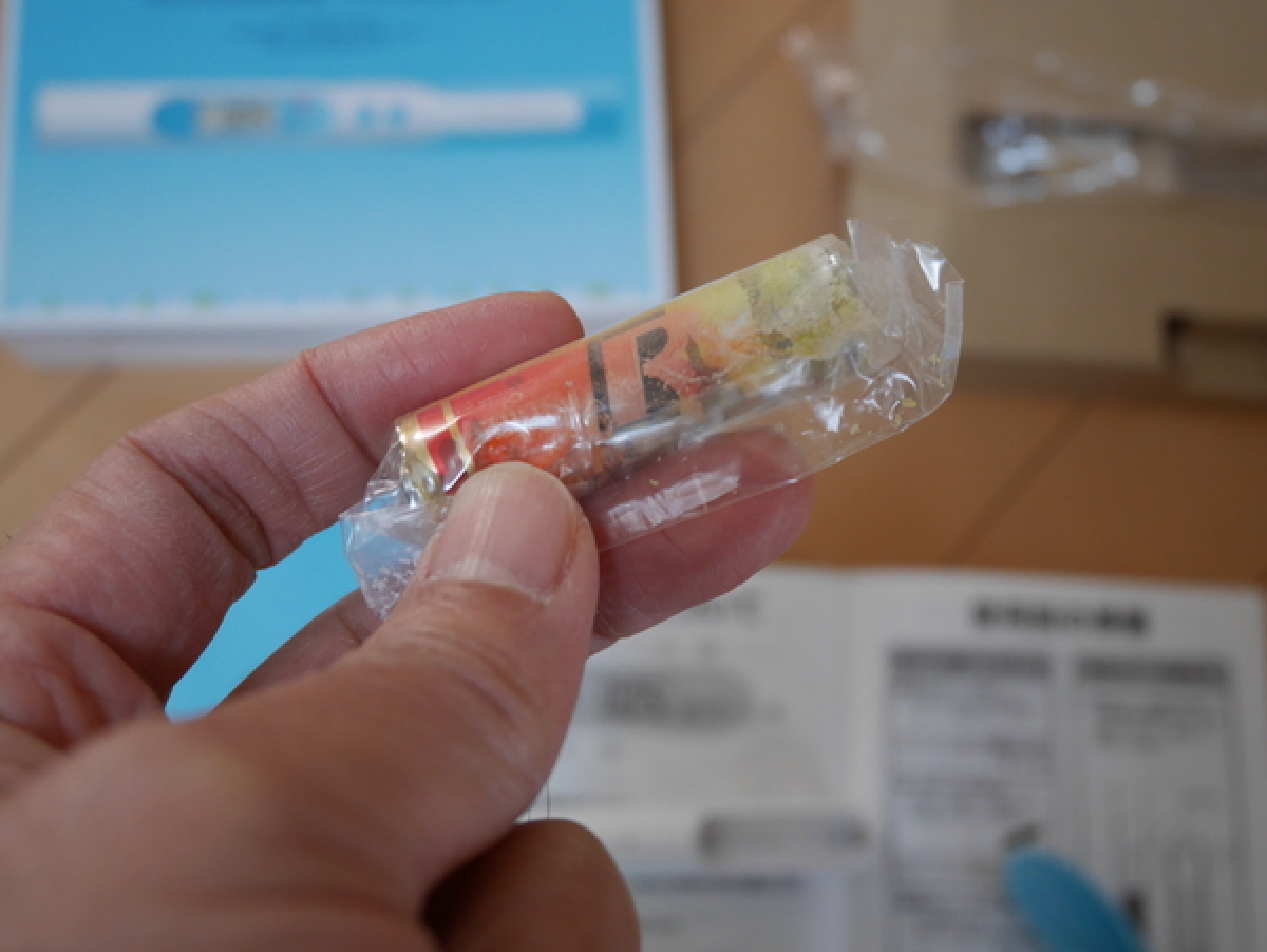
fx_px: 1392
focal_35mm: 38
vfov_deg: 37.8
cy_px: 476
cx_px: 634
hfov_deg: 48.9
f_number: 4.3
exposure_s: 1/60
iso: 800
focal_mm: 19
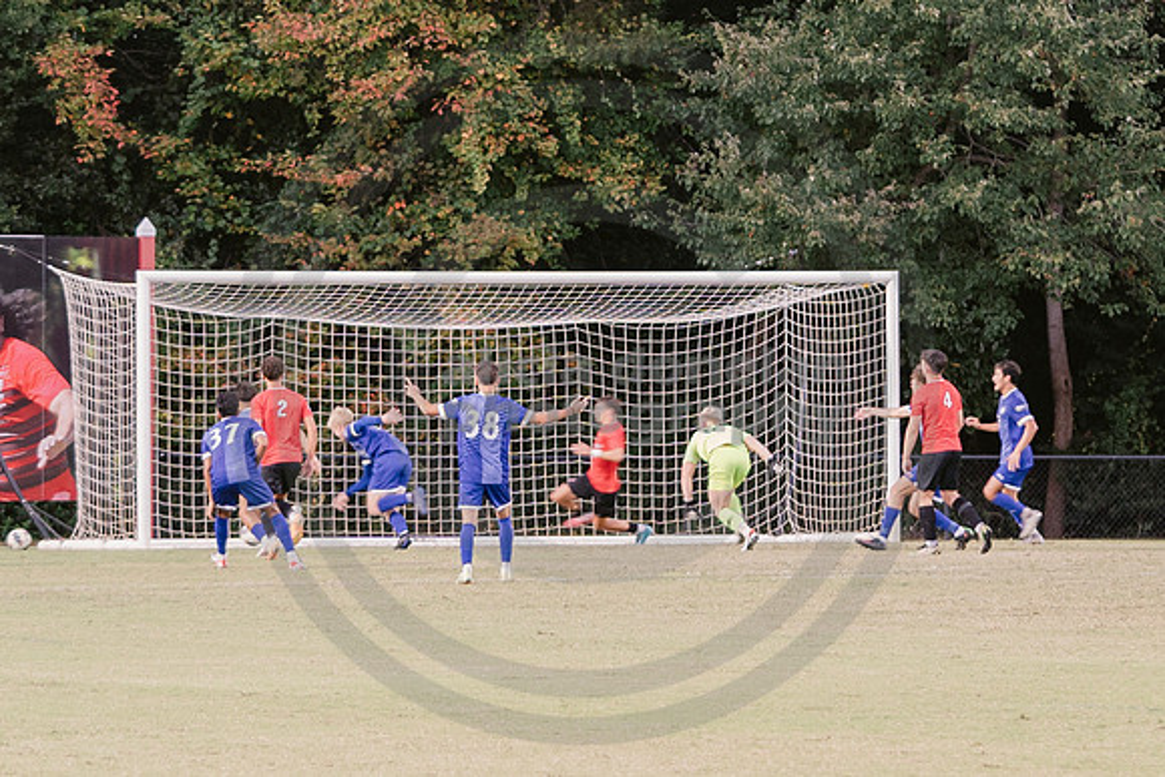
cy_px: 194
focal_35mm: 292
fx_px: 9449
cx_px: 575
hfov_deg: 7.1
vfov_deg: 4.7
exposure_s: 1/125
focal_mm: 90
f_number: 3.2
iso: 640
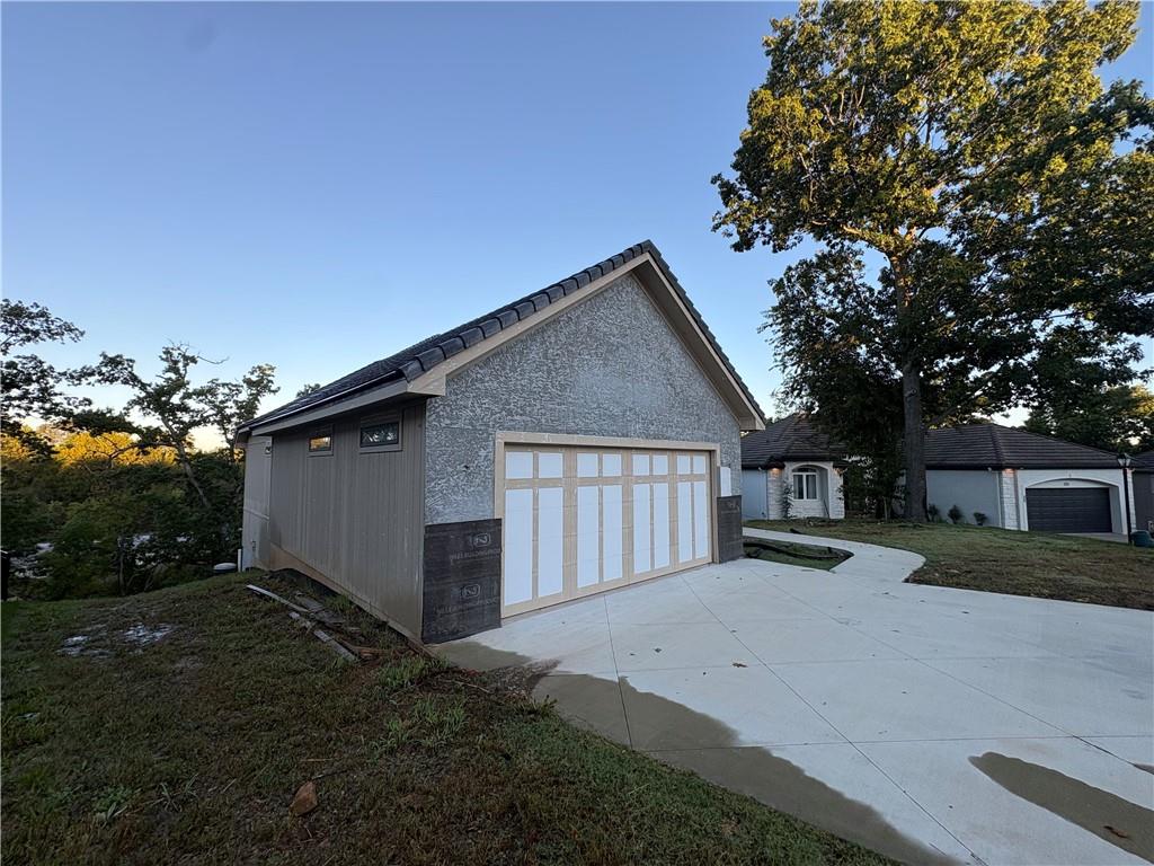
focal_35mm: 14
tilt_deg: +5.2
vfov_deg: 85.7
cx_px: 577
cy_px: 433
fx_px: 467
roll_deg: +0.1
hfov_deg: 102.1
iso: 50
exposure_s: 1/298
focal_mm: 2.22
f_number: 2.2
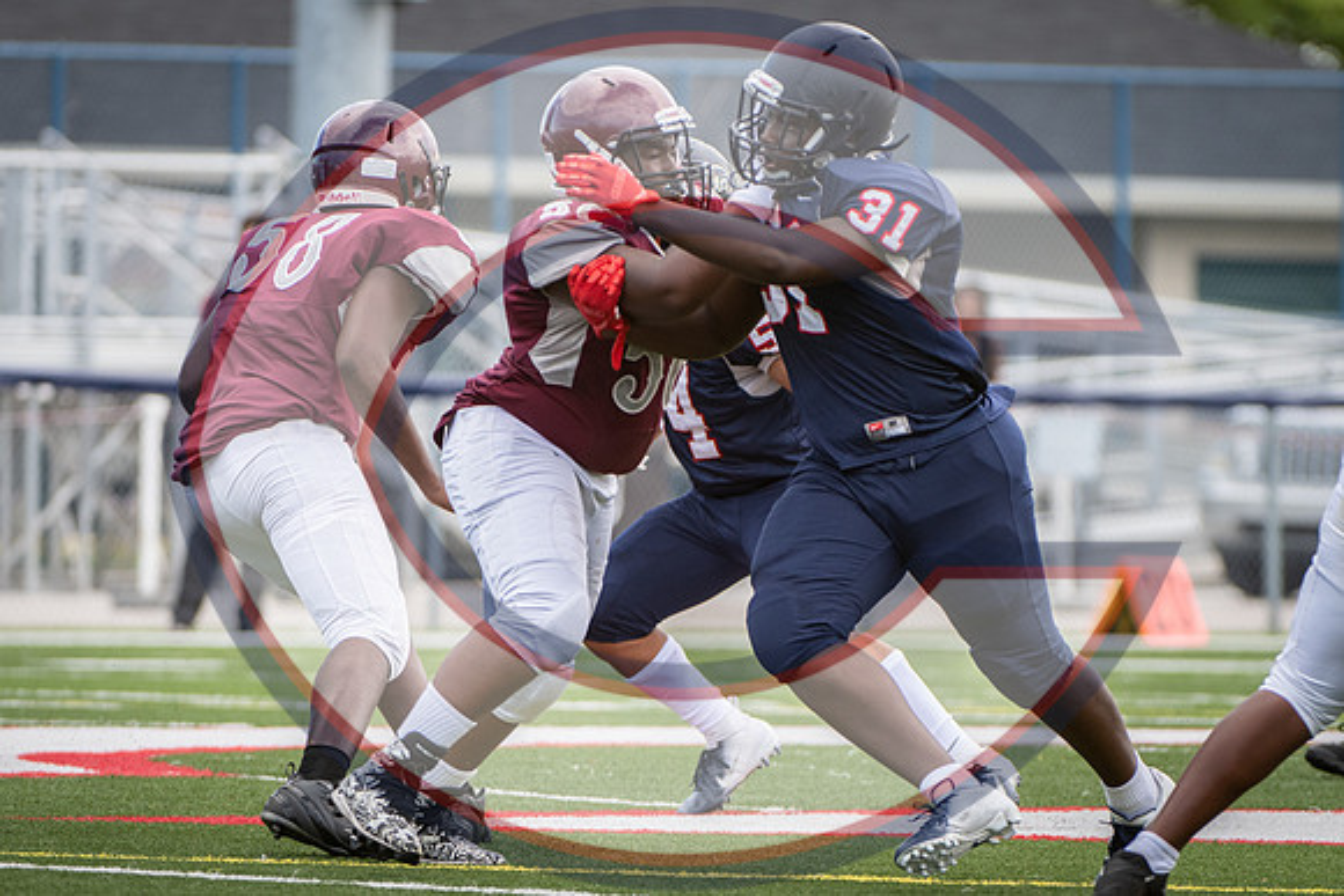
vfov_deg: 3.0
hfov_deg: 4.5
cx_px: 760
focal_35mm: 459
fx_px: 17143
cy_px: 496
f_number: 4
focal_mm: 270
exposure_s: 1/1000
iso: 500
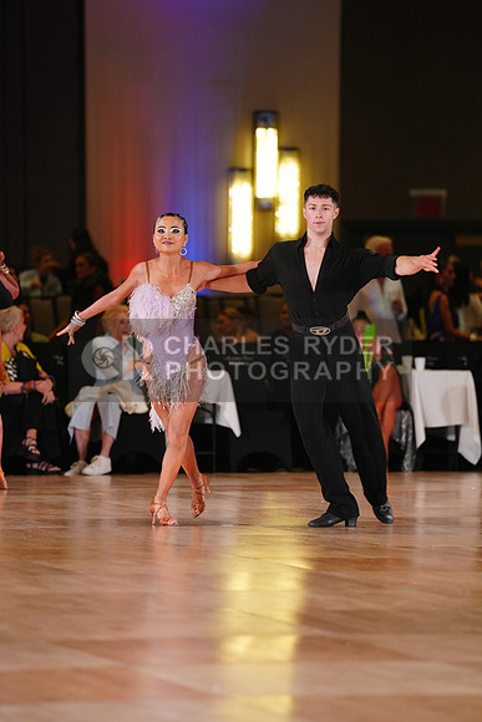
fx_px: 4014
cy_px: 361
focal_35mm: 200
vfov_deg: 10.3
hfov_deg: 6.9
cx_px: 241
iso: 1600
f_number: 2.8
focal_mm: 200
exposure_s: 1/400
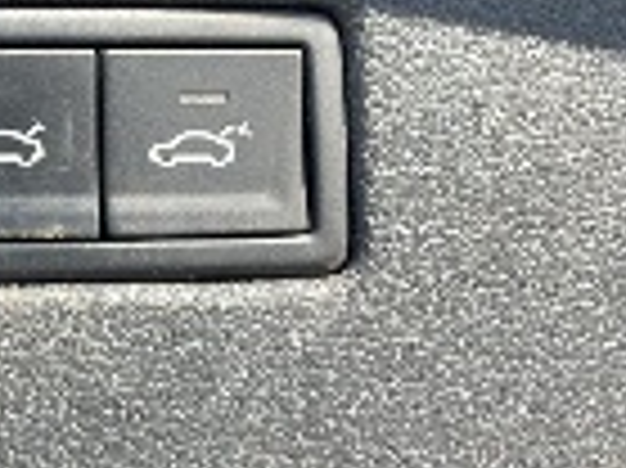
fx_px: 1409
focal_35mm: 78
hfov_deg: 24.0
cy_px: 112
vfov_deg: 18.7
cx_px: 5
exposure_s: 1/553
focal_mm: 4.2
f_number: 1.6
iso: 32
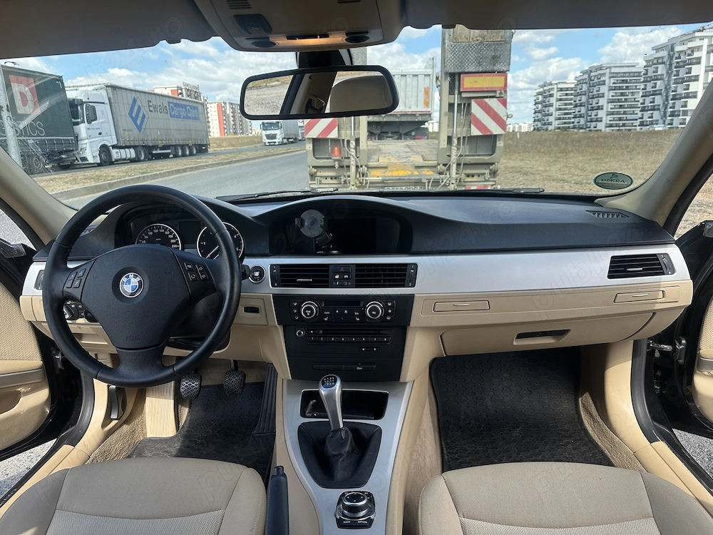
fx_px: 494
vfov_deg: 56.8
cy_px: 268
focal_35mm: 24
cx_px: 356
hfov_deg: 71.6
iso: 80
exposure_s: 1/903
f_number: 1.78
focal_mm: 6.86
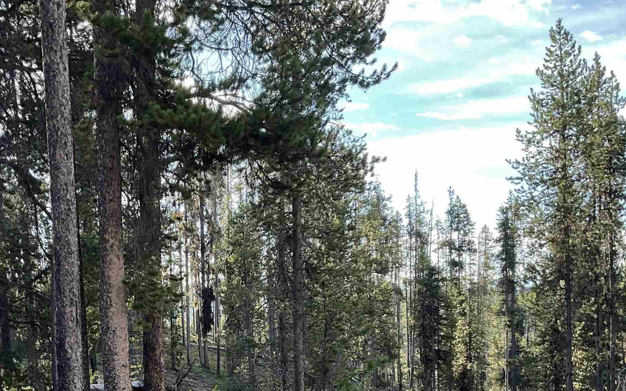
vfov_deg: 24.1
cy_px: 362
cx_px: 182
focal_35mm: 52
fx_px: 887
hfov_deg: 38.2
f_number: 1.8
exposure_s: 1/145
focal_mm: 3
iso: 16
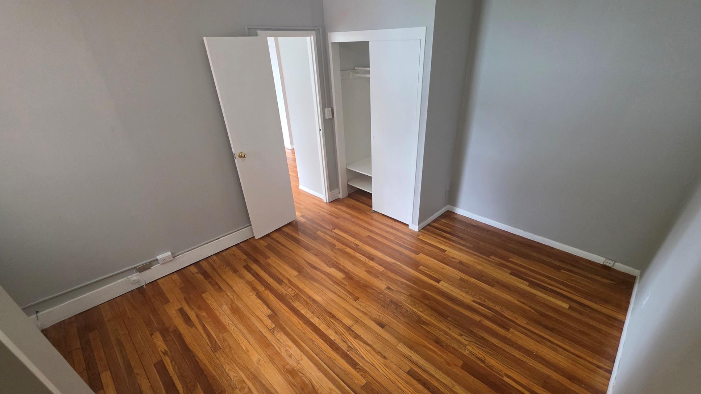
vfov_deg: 70.2
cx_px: 357
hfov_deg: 103.0
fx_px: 279
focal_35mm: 15
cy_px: 225
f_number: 1.9
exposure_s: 1/60
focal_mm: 2.2
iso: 320
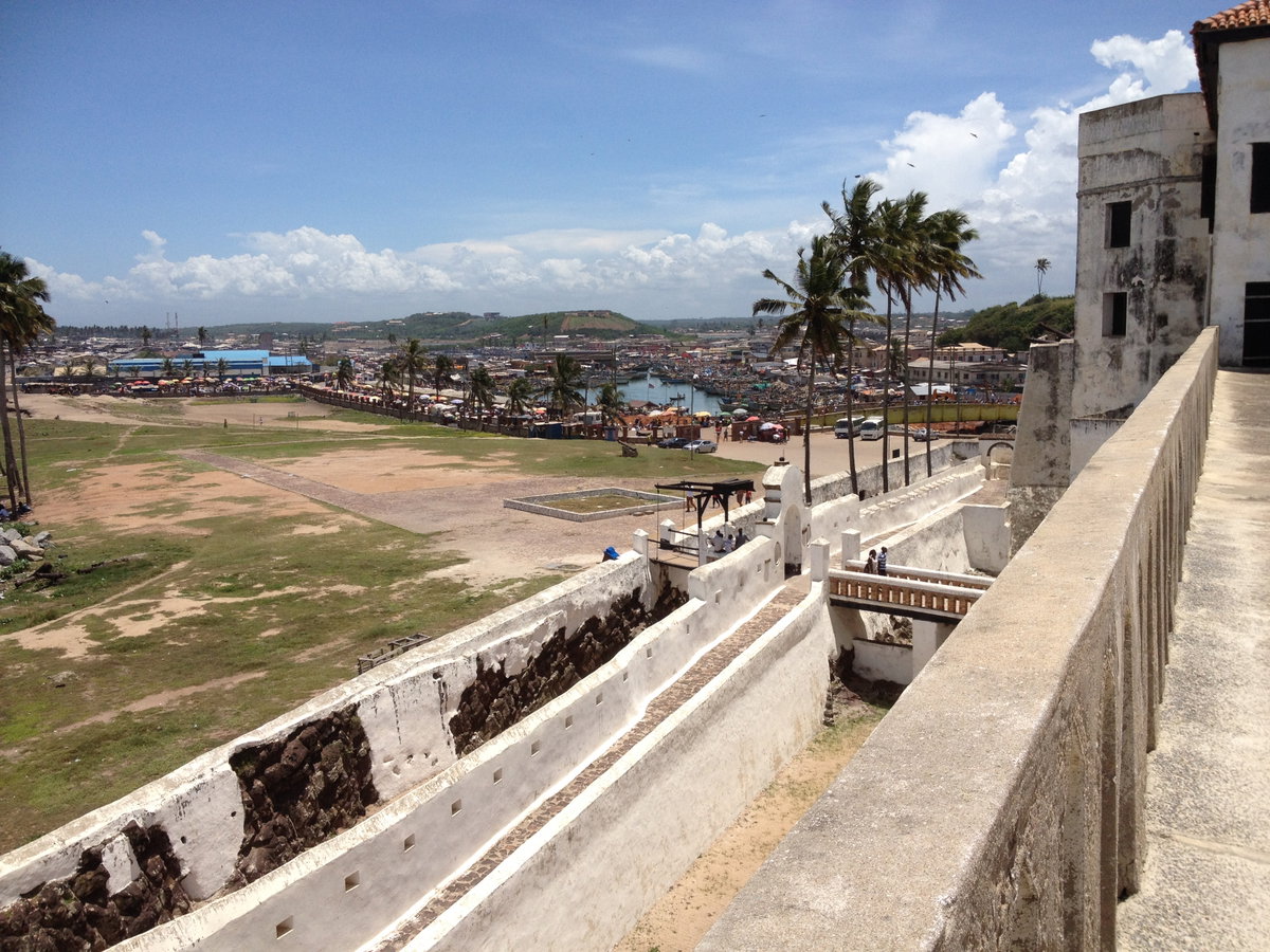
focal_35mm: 35
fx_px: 1284
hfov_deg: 52.6
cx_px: 635
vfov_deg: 40.7
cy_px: 476
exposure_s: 1/2907
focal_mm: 4.28
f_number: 2.4
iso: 50
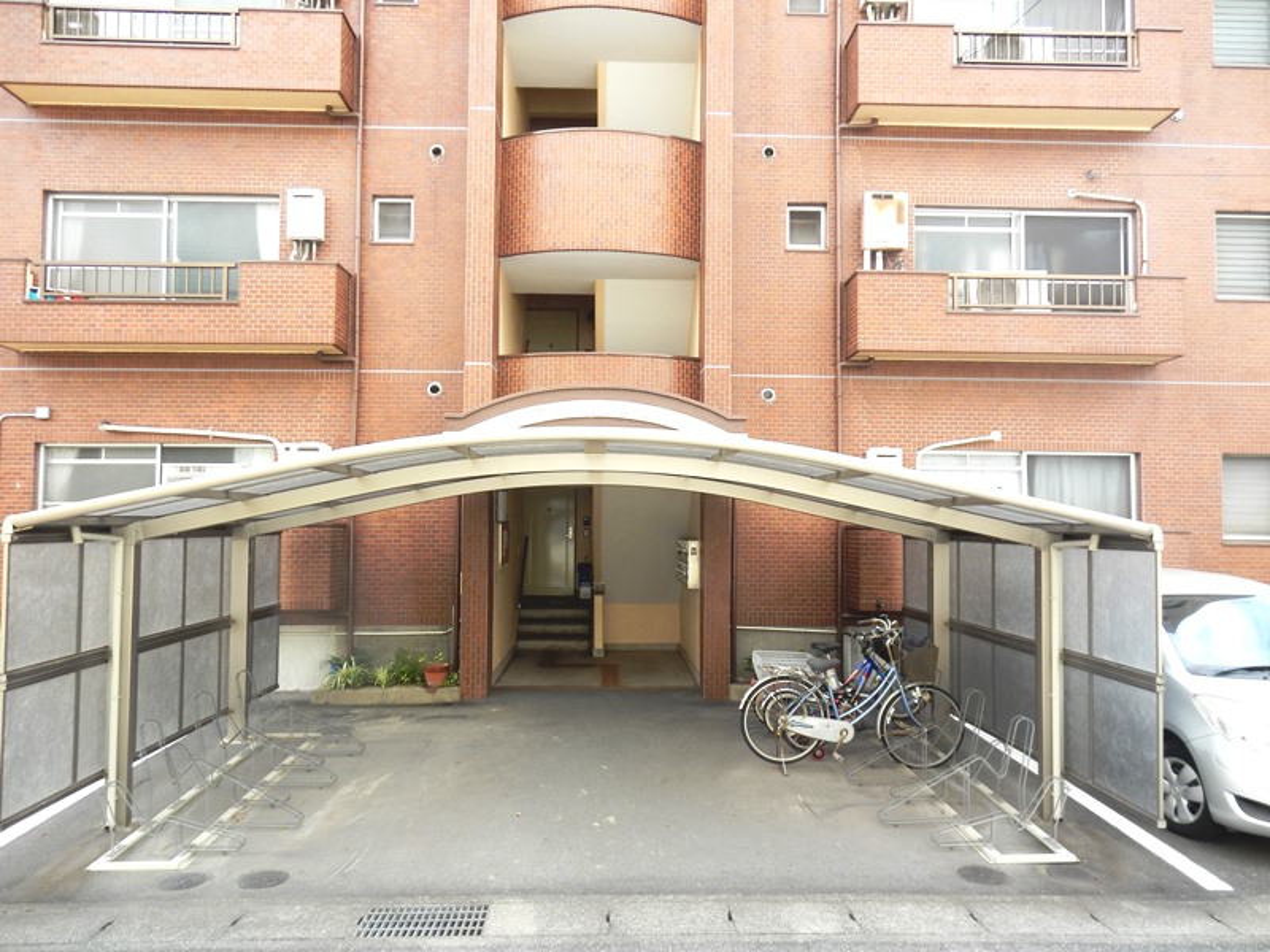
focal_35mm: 25
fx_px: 917
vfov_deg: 54.9
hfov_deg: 69.4
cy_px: 476
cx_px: 635
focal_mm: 4.5
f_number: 3.2
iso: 125
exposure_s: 1/250
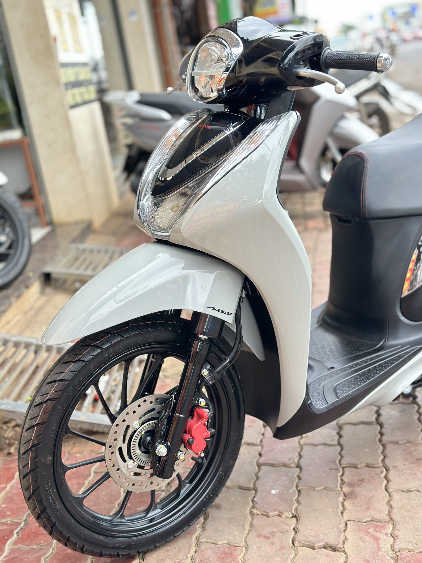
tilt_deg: -14.2
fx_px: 780
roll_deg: +9.7
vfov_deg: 39.7
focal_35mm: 48
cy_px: 282
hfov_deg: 30.3
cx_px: 211
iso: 80
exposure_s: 1/383
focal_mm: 6.86
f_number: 1.78
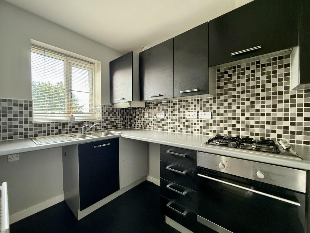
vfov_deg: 85.7
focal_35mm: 14
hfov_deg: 102.1
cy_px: 116
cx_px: 155
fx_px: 125
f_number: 2.2
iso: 400
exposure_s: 1/60
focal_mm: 2.22
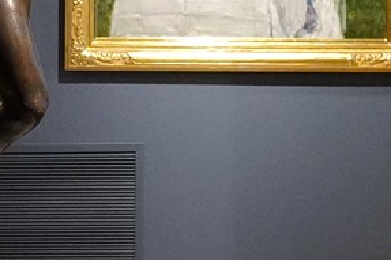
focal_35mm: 209
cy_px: 27
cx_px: 4
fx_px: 2269
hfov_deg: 9.8
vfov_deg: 6.6
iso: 6400
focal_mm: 30
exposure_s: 1/100
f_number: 5
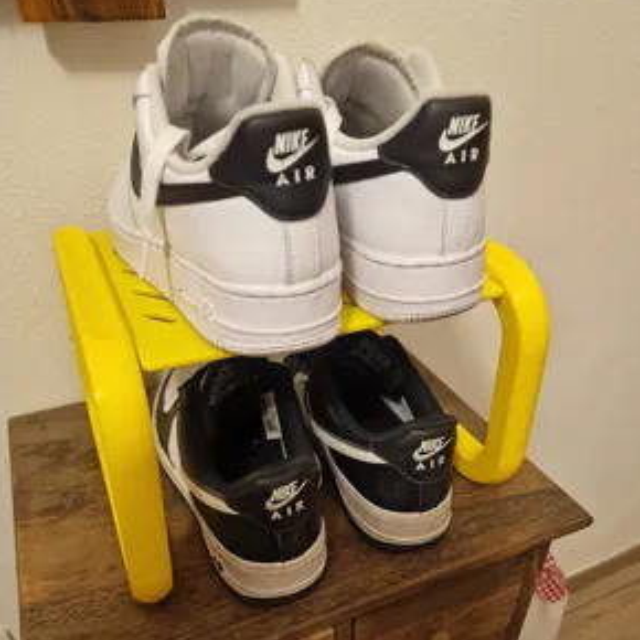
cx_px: 327
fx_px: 586
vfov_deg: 56.1
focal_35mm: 28
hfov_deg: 57.3
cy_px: 428
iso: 800
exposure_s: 1/100
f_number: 1.8
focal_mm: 6.4
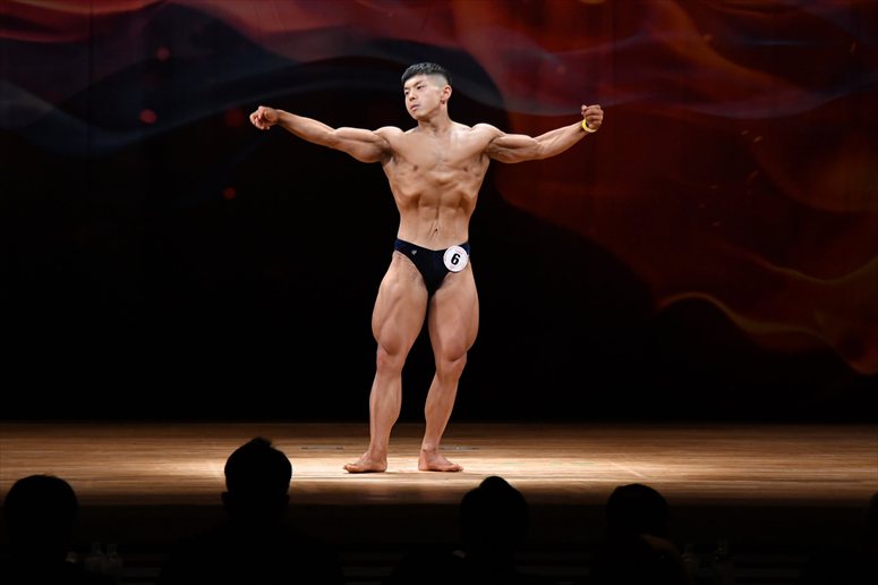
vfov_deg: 6.8
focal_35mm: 202
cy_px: 292
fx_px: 4924
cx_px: 439
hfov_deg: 10.2
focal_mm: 135
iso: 3200
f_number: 5.6
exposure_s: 1/400
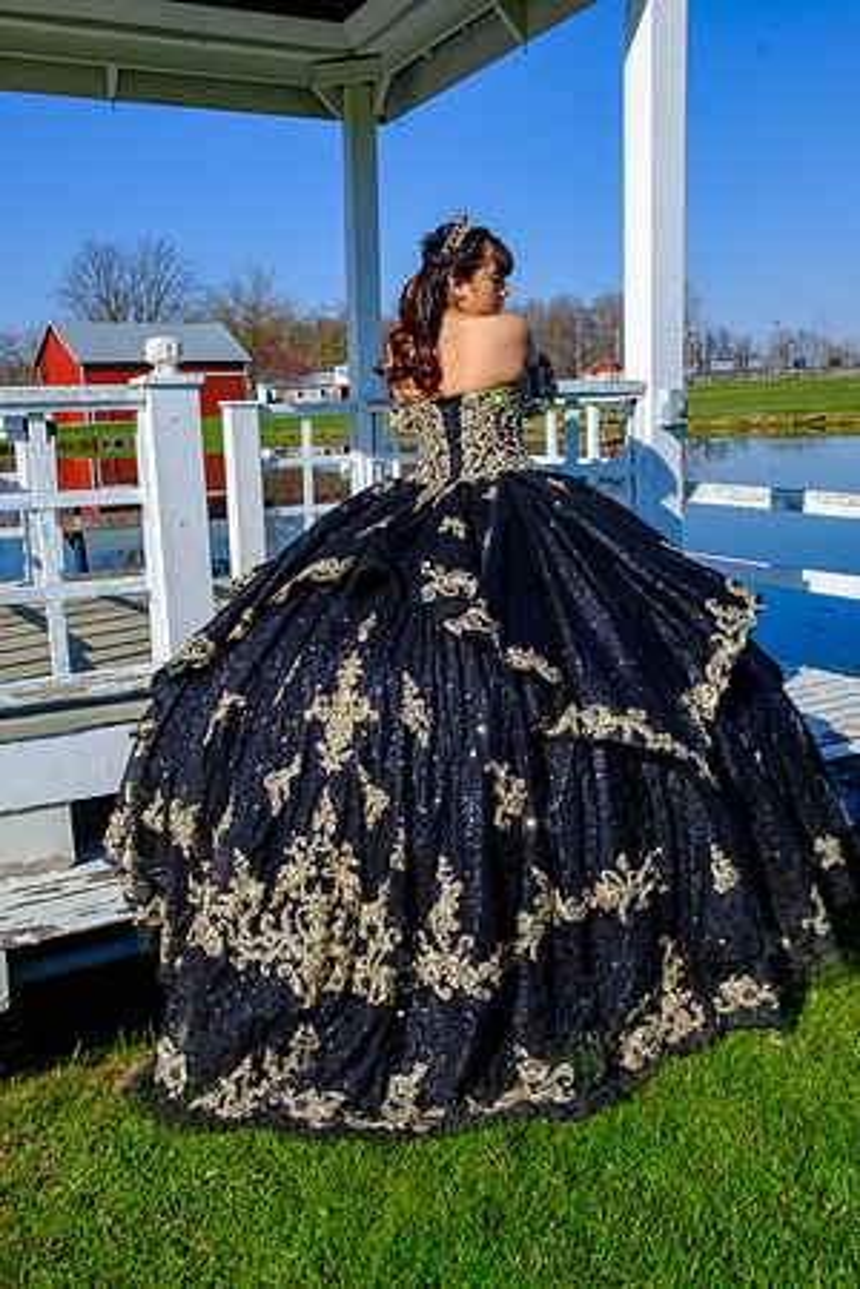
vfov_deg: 65.5
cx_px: 430
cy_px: 644
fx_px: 1003
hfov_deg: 46.4
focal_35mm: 28
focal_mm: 18.8
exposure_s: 1/100
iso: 200
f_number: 14
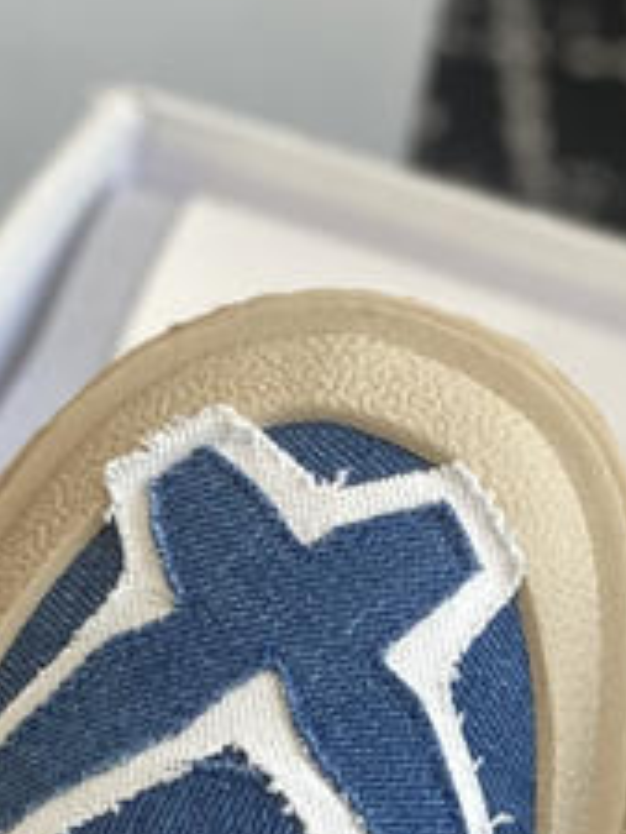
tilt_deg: -40.0
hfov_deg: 7.4
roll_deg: -13.4
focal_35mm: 200
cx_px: 519
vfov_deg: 9.8
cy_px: 982
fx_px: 4818
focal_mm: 6
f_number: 2
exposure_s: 1/132
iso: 20
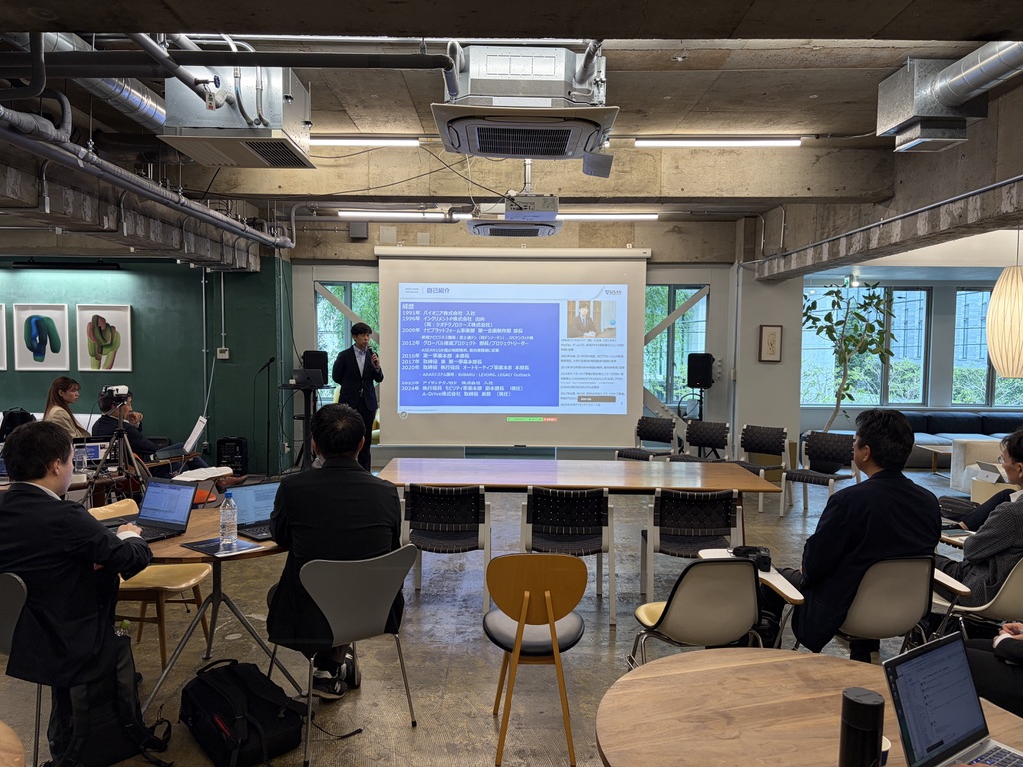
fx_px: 768
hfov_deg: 67.3
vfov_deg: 53.1
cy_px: 384
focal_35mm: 26
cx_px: 512
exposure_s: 1/100
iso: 80
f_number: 1.6
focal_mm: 5.96
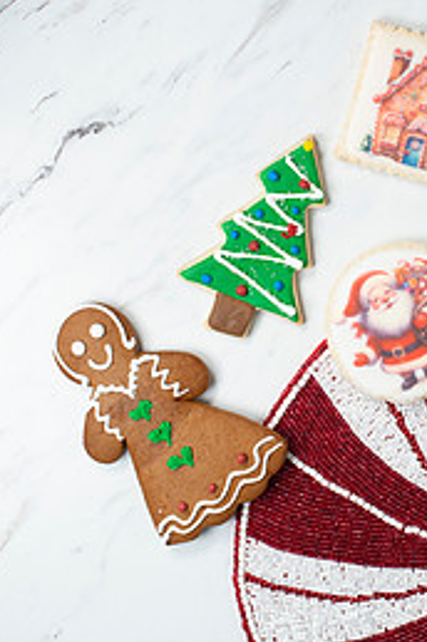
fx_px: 1552
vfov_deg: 23.3
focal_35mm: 87
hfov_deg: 15.6
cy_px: 221
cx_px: 343
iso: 200
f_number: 7.1
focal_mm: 50
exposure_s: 1/200
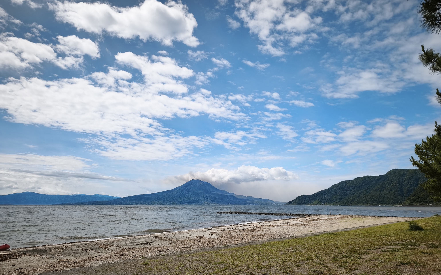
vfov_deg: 48.9
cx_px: 223
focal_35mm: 25
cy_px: 167
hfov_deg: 72.5
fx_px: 300
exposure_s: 1/4185
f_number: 1.62
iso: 50
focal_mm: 6.45
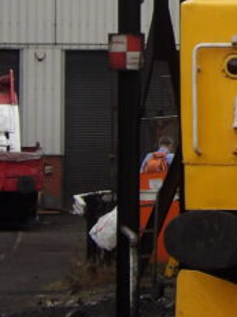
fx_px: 2568
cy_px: 10
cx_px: 369
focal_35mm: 281
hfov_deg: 5.2
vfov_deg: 7.0
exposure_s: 1/100
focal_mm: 13
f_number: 4.1
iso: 179
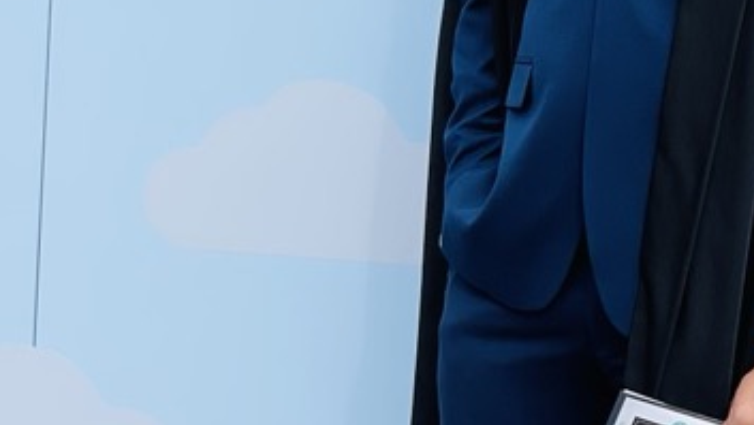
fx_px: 4741
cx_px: 105
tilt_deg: -3.9
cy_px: 103
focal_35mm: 237
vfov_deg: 5.1
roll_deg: -3.0
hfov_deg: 9.1
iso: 20
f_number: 2.2
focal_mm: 7.5
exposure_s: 1/215
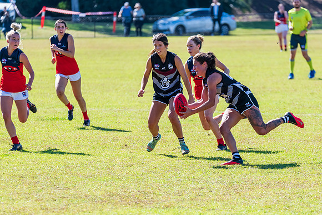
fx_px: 2906
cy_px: 122
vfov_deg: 4.2
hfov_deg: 6.3
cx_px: 184
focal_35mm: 325
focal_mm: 280
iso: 800
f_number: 6
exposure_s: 1/2000
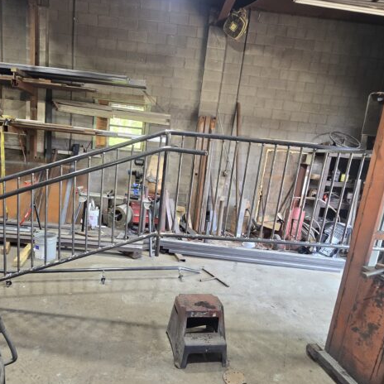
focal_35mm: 19
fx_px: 238
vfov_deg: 77.5
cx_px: 165
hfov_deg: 77.2
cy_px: 209
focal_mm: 2.2
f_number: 2.2
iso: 160
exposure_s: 1/60
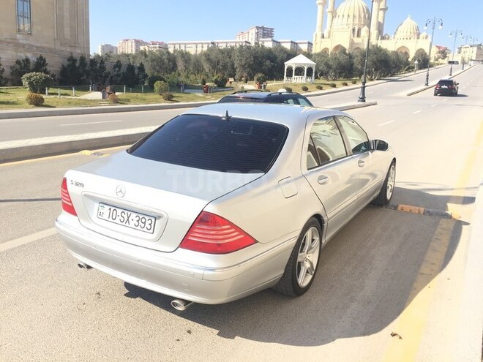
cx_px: 242
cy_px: 181
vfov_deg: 48.2
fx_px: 405
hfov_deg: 61.7
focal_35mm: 29
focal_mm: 4.15
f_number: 2.2
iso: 32
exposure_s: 1/920
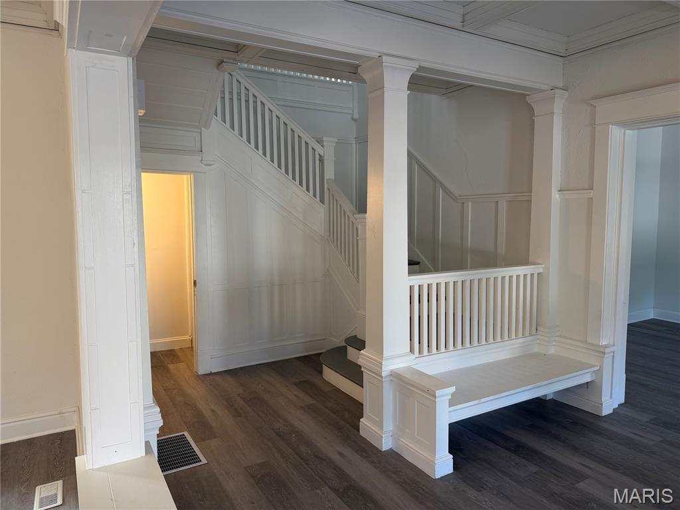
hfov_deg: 71.6
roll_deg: +2.0
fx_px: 471
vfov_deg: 56.8
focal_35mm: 24
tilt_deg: -5.2
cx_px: 340
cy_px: 255
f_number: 1.78
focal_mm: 6.76
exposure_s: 1/120
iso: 125
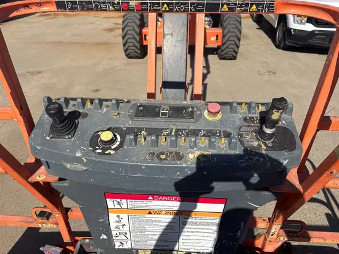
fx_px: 255
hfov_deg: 67.3
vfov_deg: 53.1
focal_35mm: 26
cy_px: 127
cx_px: 170
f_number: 1.6
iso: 50
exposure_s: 1/4854
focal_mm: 5.96
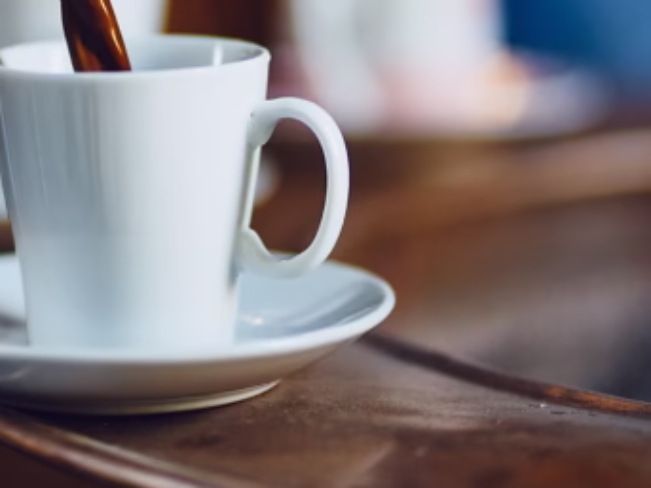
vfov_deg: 8.1
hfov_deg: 10.8
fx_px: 3440
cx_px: 209
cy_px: 34
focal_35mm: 183
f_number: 1.8
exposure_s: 1/400
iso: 1250
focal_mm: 85
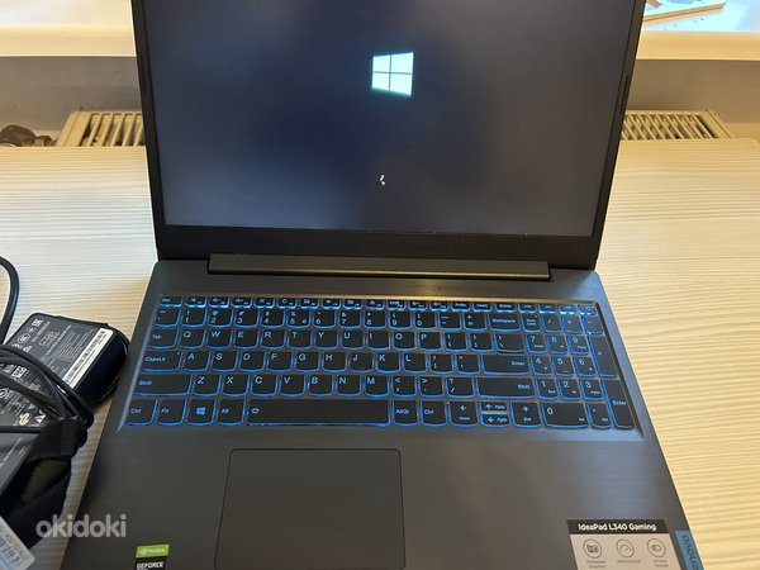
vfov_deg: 53.1
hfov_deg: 67.3
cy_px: 285
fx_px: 571
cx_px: 380
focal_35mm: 26
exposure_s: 1/33
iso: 500
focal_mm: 5.7
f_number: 1.5
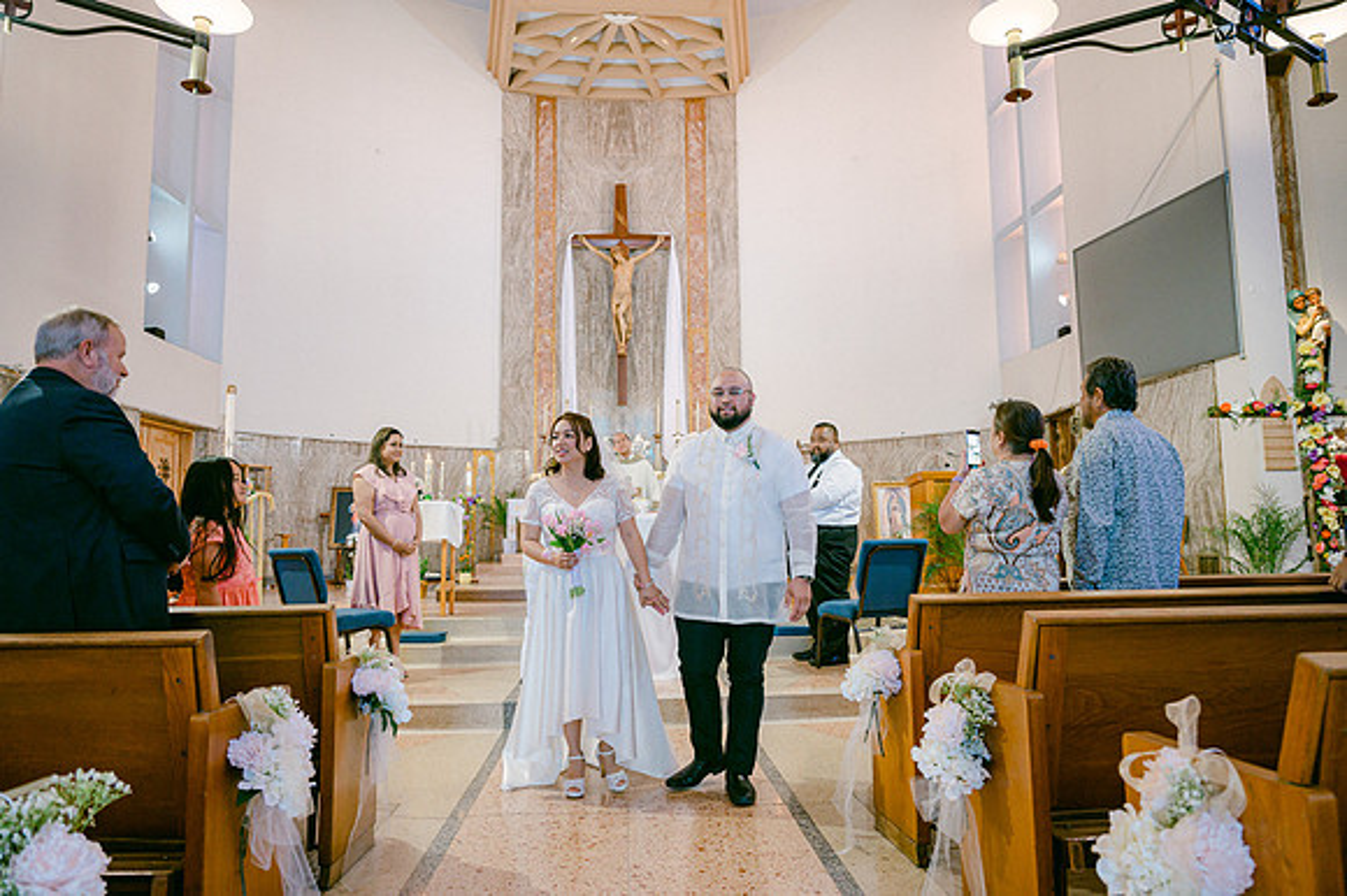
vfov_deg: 53.1
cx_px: 674
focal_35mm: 24
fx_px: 897
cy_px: 448
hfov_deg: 73.8
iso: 1600
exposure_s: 1/160
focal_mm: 24
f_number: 3.5
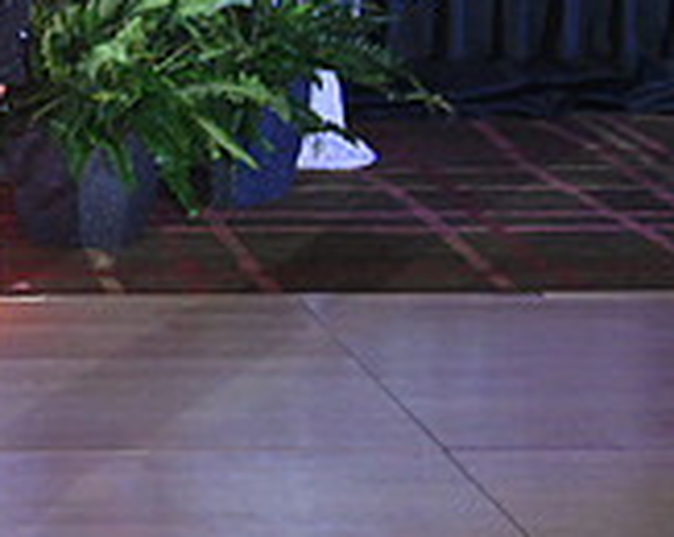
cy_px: -10
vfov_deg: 11.4
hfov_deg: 13.1
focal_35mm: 134
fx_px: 2670
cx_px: -504
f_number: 6.3
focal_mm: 40
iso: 3200
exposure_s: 1/320
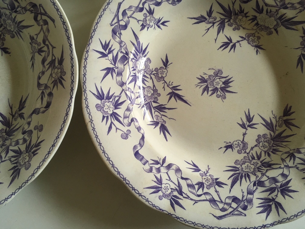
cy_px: 114
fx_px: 256
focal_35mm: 29
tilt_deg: -82.1
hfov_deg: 61.7
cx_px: 152
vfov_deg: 48.2
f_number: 2.2
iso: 125
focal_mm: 4.15
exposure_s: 1/33
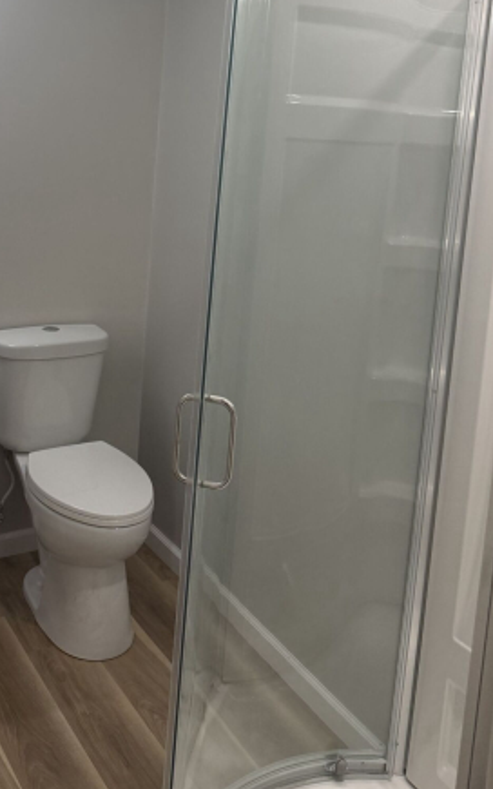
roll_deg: -4.5
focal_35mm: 39
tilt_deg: -6.4
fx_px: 838
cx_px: 152
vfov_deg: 48.7
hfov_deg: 32.4
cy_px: 213
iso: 200
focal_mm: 6.76
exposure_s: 1/234
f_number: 1.78
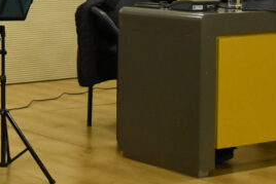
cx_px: -49
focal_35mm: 126
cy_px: -15
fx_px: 966
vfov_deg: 10.8
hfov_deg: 15.7
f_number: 3.5
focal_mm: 22
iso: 3600
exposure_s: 1/250
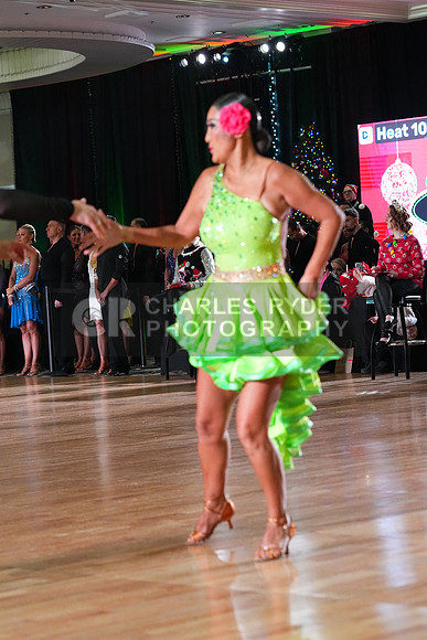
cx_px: 214
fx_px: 1867
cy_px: 320
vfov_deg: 19.5
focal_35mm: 105
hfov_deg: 13.0
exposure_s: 1/400
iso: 8000
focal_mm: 105
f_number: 5
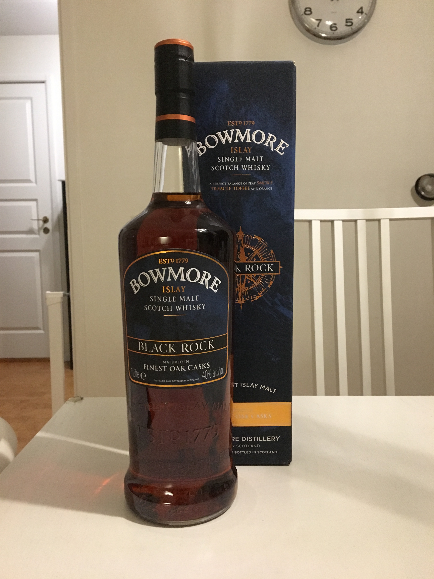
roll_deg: +0.9
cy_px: 290
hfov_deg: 48.2
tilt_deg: -5.5
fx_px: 485
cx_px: 217
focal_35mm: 29
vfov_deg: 61.7
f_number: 2.2
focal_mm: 4.15
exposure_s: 1/17
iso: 250
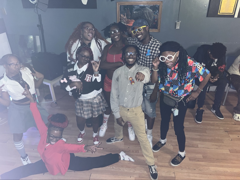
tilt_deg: -29.6
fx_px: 180
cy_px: 90
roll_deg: +0.8
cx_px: 120
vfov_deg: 53.1
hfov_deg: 67.3
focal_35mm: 26
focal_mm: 5.1
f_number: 1.6
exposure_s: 1/13
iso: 125
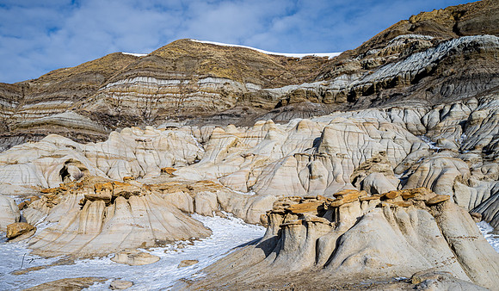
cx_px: 234
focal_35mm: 33
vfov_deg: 36.4
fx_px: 441
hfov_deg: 59.0
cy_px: 177
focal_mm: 30
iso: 125
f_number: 16
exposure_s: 1/160
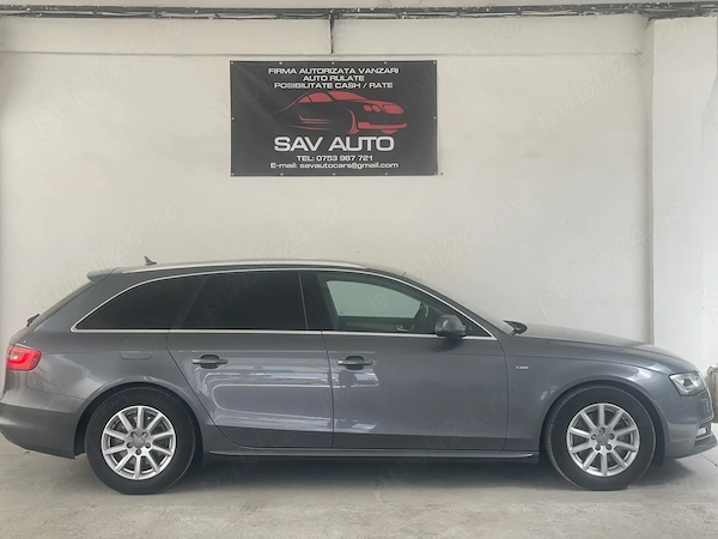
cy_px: 270
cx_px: 359
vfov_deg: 28.0
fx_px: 1079
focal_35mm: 52
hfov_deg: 36.8
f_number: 2
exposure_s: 1/122
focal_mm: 6
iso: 25
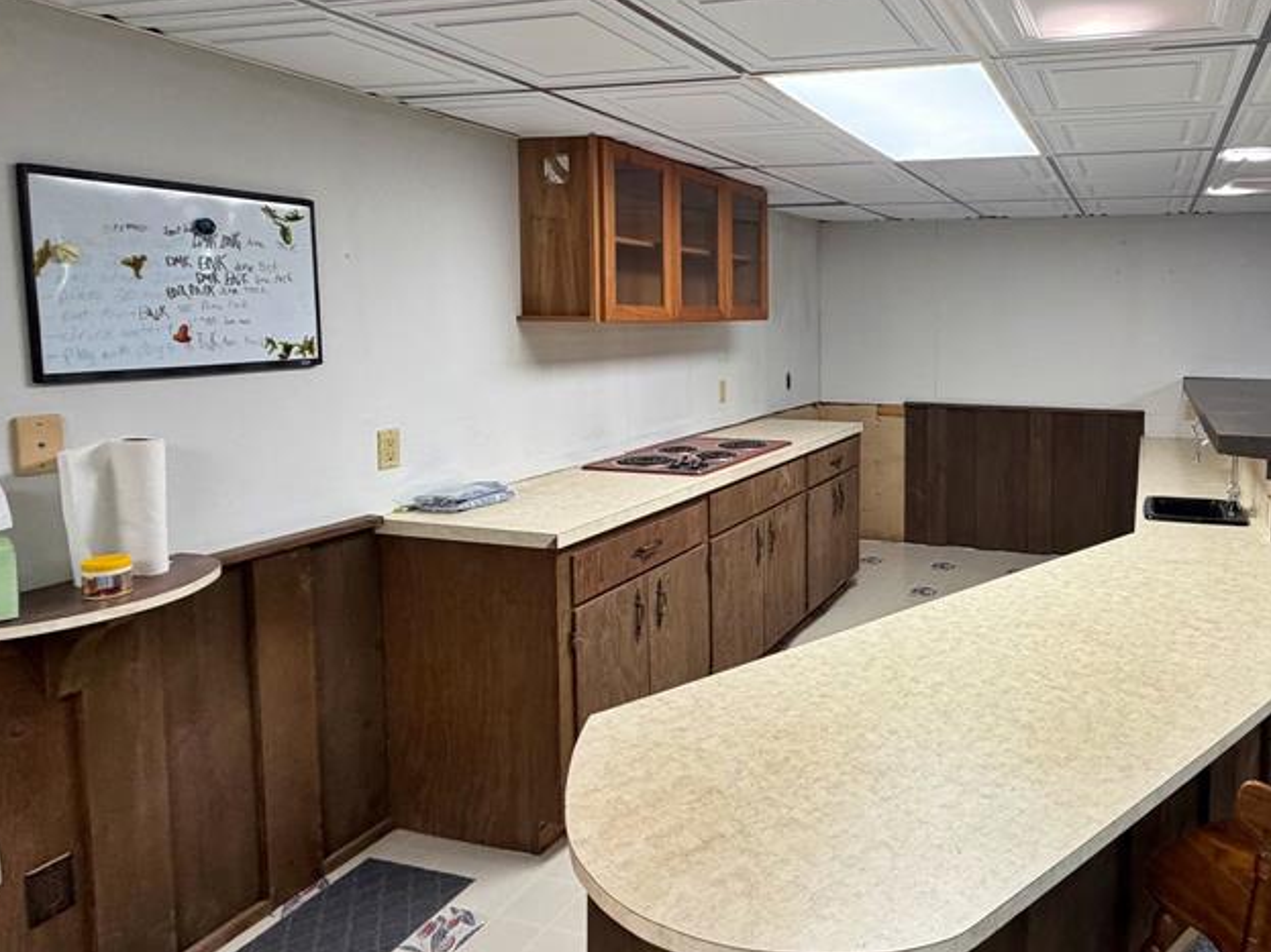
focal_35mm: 23
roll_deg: -0.9
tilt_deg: -3.5
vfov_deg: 58.2
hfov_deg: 69.3
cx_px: 947
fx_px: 844
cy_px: 365
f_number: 2.2
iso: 200
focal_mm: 2.22
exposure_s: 1/60
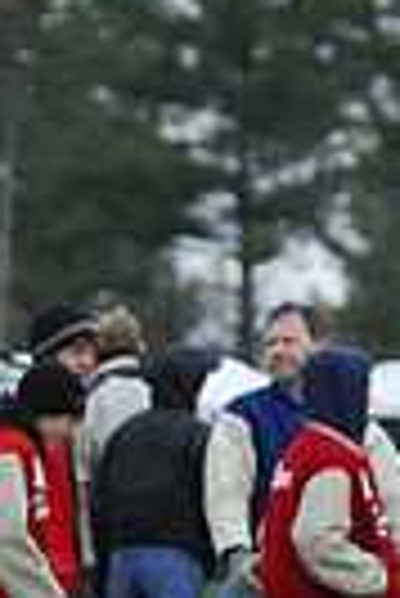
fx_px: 21792
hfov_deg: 1.0
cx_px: -899
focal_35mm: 1311
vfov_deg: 1.6
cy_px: 598
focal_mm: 200
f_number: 4
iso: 800
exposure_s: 1/640
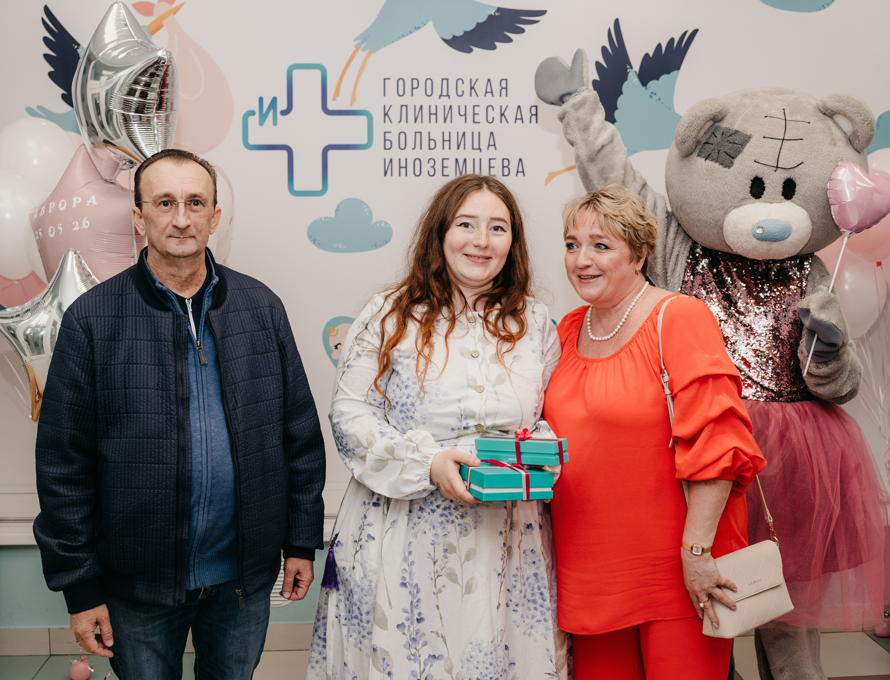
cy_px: 326
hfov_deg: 43.7
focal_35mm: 43
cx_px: 452
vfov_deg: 34.0
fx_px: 1110
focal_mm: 35
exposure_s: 1/160
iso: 320
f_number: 4.5
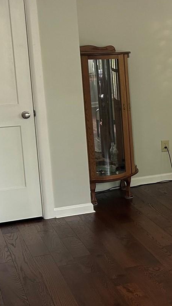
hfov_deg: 14.8
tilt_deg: -10.8
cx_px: 302
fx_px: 584
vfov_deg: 29.3
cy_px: 137
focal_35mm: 72
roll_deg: +1.4
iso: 160
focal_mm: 5.7
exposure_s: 1/60
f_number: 1.5
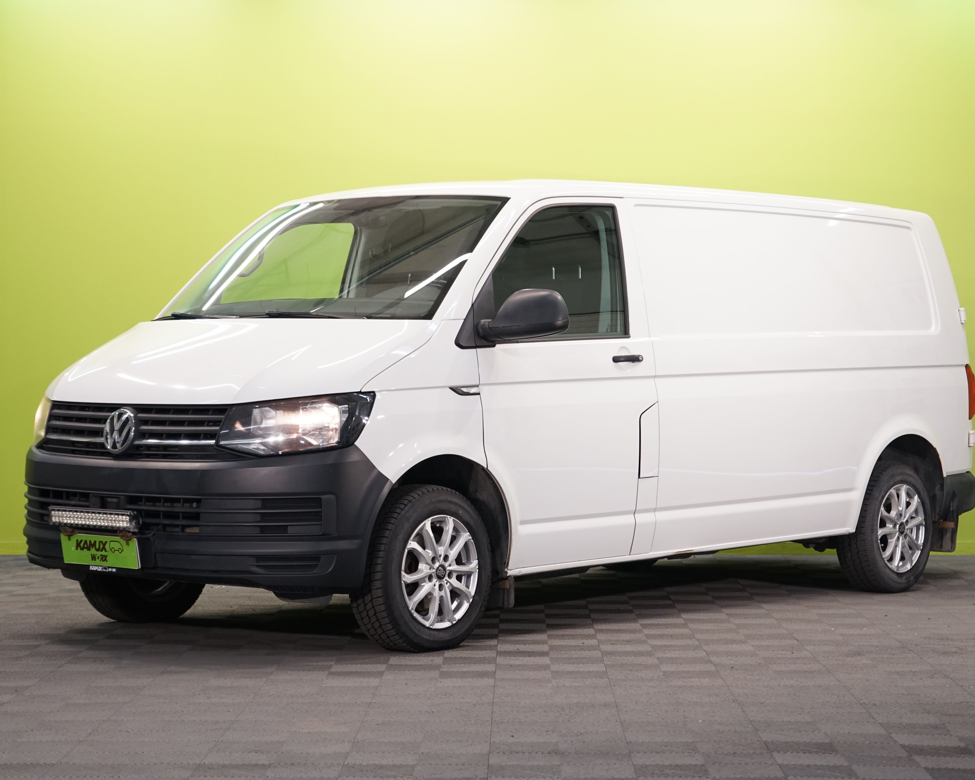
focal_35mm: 79
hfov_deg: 24.1
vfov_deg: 19.4
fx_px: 2280
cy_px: 389
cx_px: 502
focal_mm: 70
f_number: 5.6
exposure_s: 1/100
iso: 1250
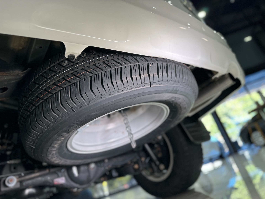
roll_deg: +17.6
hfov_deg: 71.6
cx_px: 132
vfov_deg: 56.8
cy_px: 100
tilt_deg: +22.1
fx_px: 184
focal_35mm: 24
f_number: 1.78
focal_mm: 6.86
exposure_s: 1/120
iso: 100
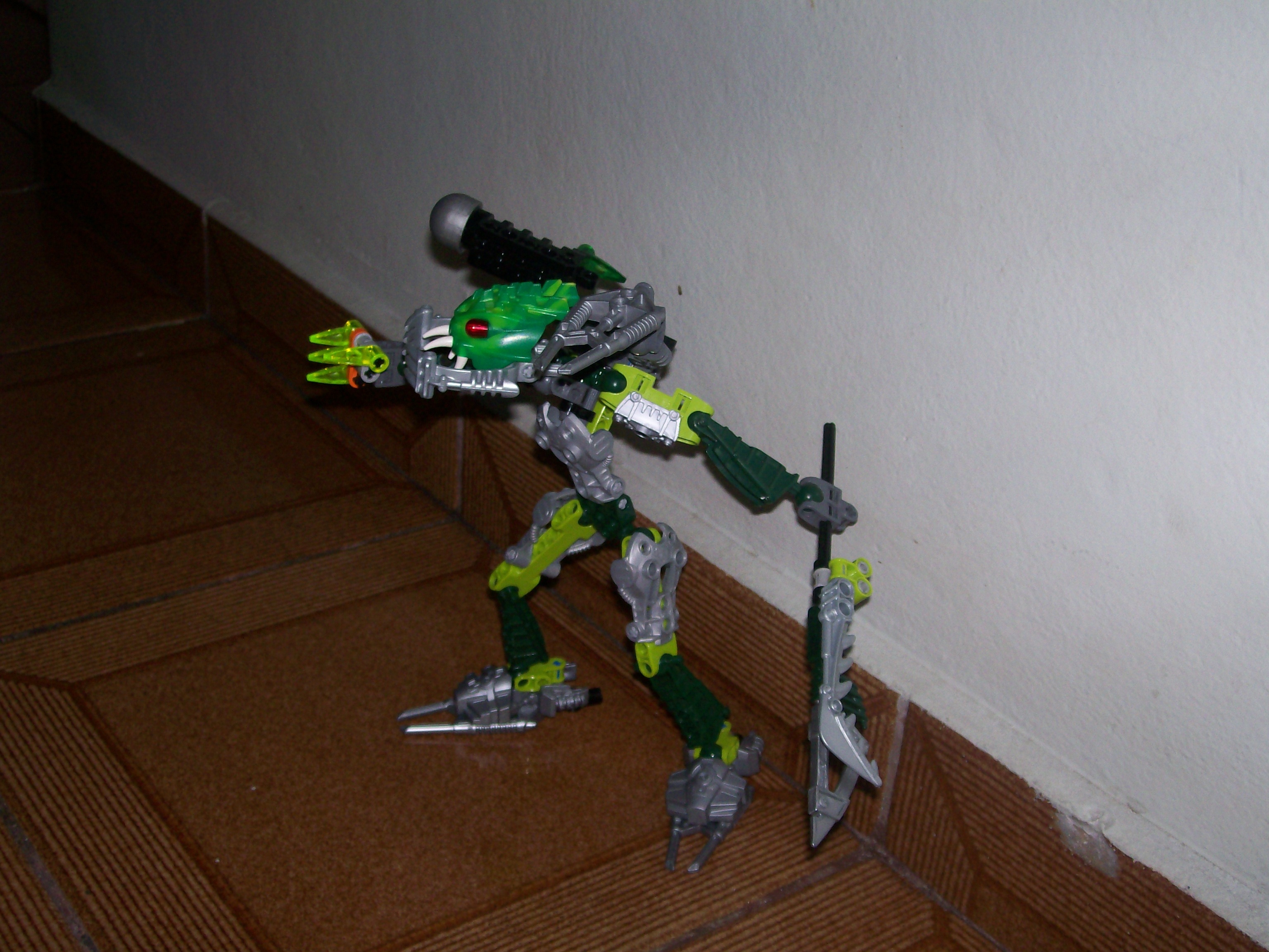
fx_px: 1650
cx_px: 634
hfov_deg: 42.1
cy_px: 476
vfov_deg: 32.2
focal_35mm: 45
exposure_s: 1/73.1
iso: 80
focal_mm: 7.6
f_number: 3
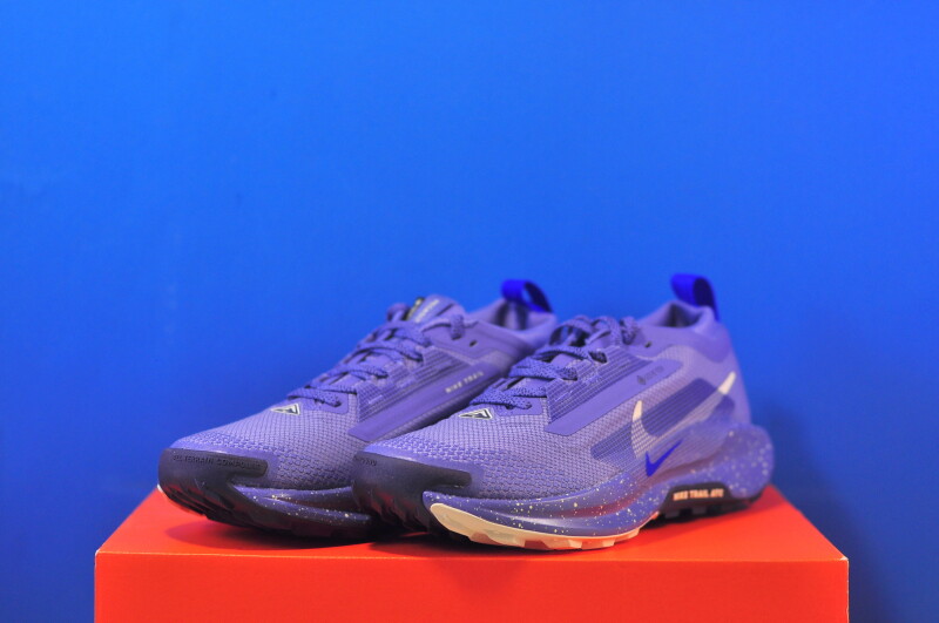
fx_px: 1953
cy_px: 312
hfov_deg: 27.0
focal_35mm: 75
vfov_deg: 18.1
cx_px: 470
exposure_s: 1/320
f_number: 2.5
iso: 250
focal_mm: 50
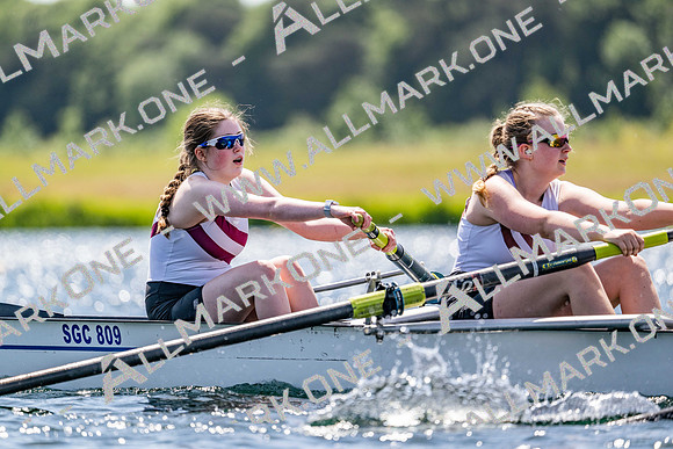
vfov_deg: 3.4
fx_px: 7479
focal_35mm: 400
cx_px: 336
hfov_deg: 5.2
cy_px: 224
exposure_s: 1/2500
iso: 280
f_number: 4.5
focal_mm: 400
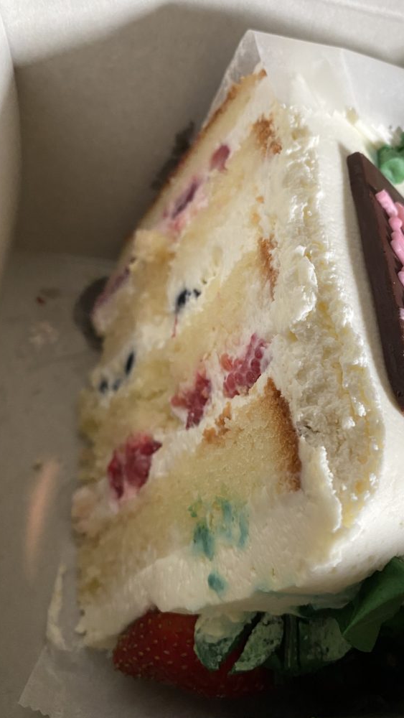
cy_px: 356
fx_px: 552
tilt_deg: -57.5
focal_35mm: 29
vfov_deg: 66.1
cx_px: 266
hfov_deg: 39.8
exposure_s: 1/60
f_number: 1.8
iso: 320
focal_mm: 4.25
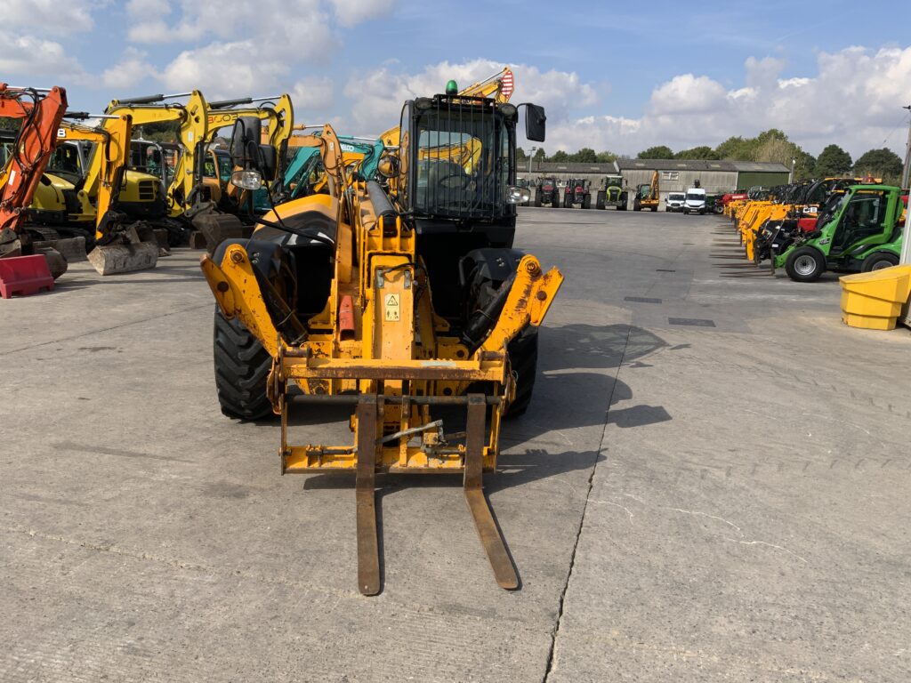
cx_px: 456
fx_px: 763
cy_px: 342
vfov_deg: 48.2
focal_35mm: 29
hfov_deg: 61.7
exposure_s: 1/1786
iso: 16
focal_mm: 3
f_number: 1.8
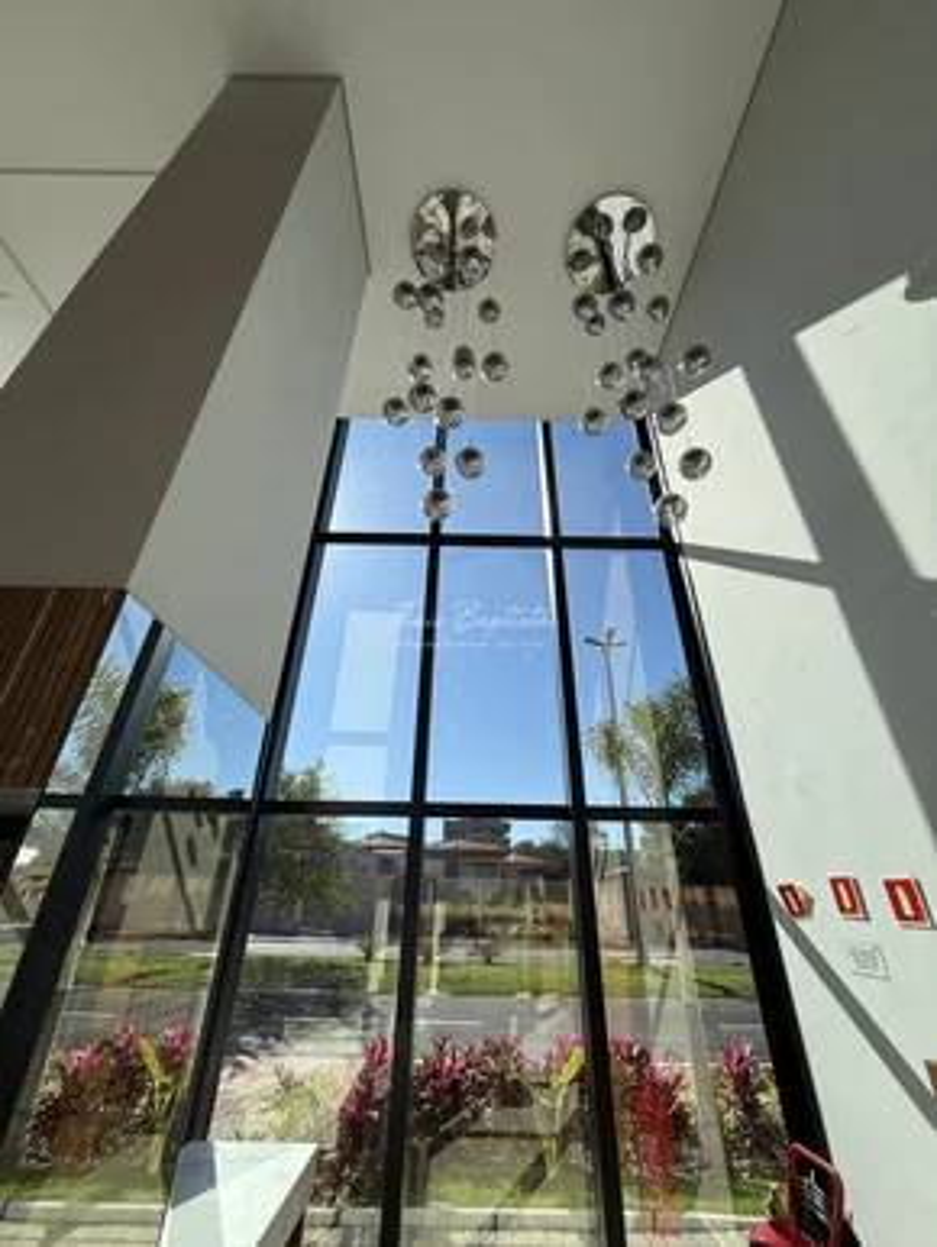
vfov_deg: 102.0
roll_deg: -1.5
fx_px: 505
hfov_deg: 85.7
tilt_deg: +28.6
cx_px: 468
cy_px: 624
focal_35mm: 14
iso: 50
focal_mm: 2.22
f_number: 2.2
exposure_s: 1/770
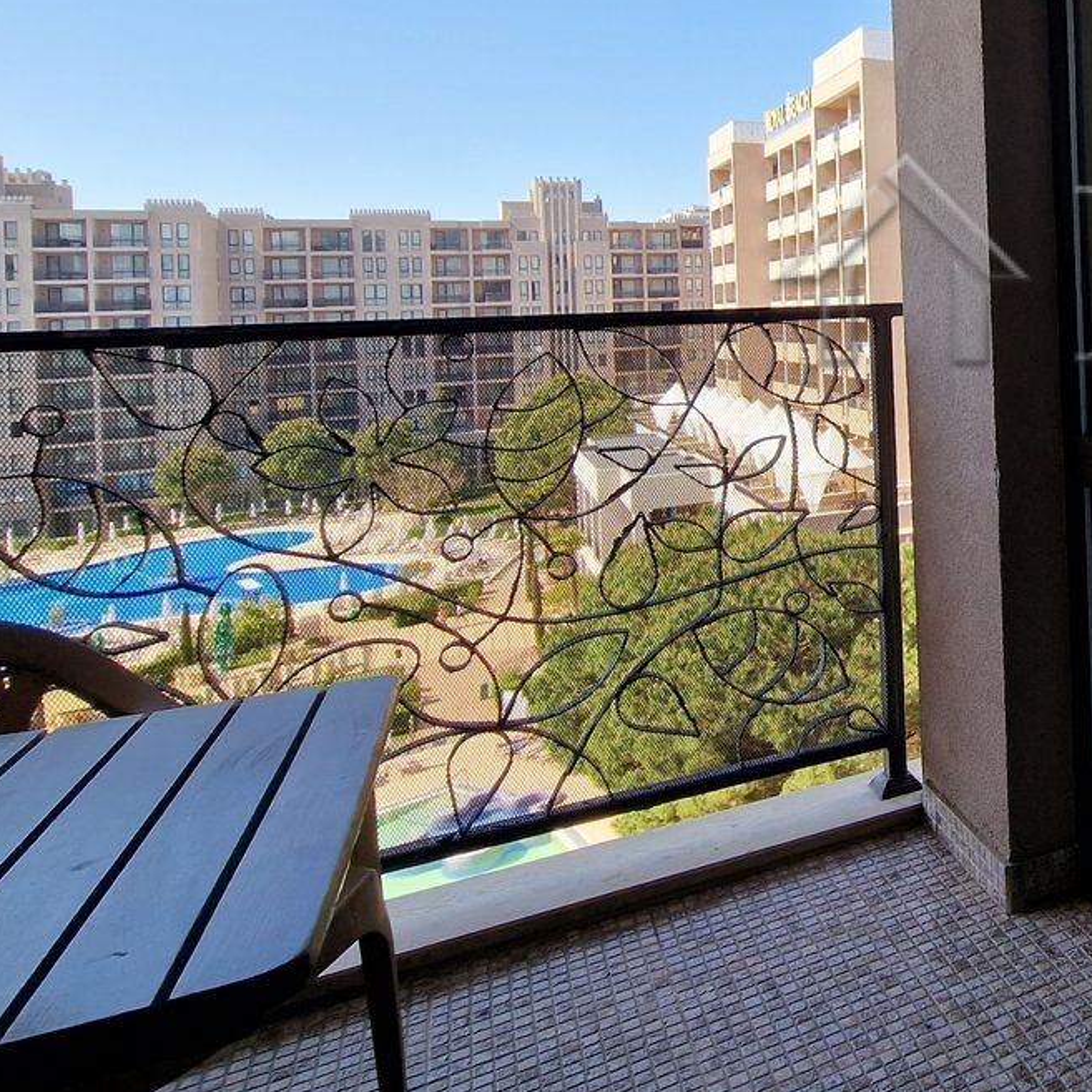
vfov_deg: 55.0
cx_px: 1160
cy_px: 296
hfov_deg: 45.4
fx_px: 999
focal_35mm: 28
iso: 50
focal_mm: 2.2
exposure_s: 1/792
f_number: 2.2
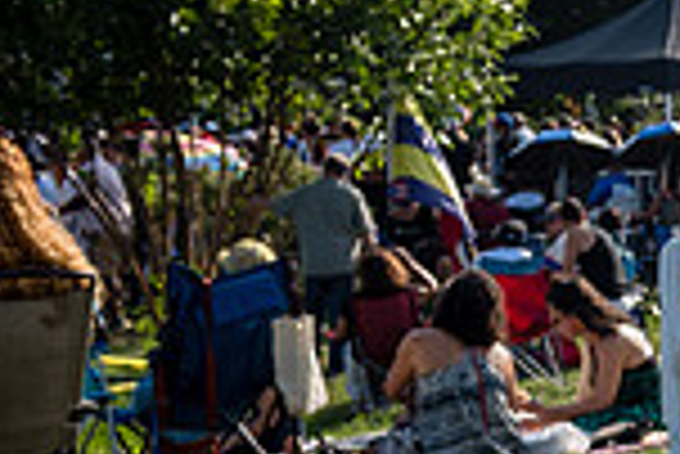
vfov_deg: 8.8
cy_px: 515
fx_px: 2912
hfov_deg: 12.1
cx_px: 1279
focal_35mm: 154
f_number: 5
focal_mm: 40
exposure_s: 1/1000
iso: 250
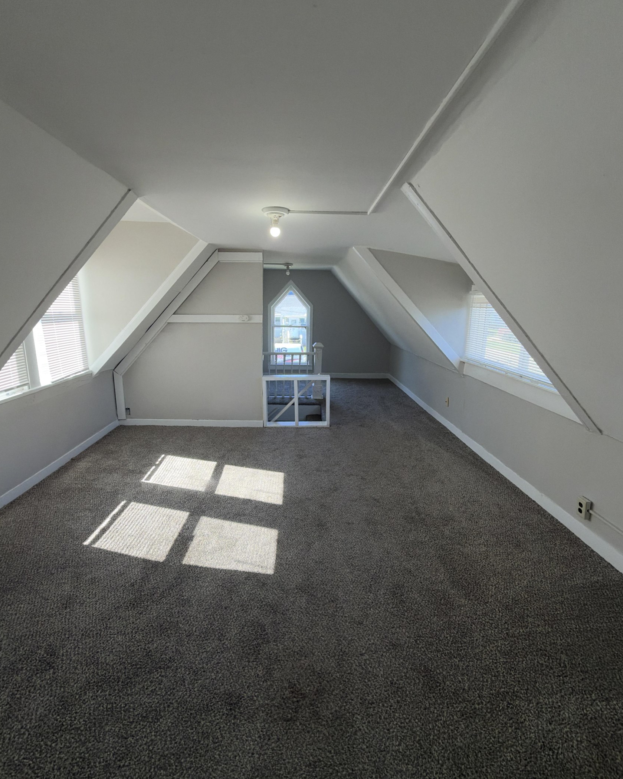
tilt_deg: -10.6
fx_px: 346
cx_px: 312
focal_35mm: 15
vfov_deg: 96.7
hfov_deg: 84.0
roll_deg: -0.7
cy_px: 372
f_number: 2.2
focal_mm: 2.22
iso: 32
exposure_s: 1/120
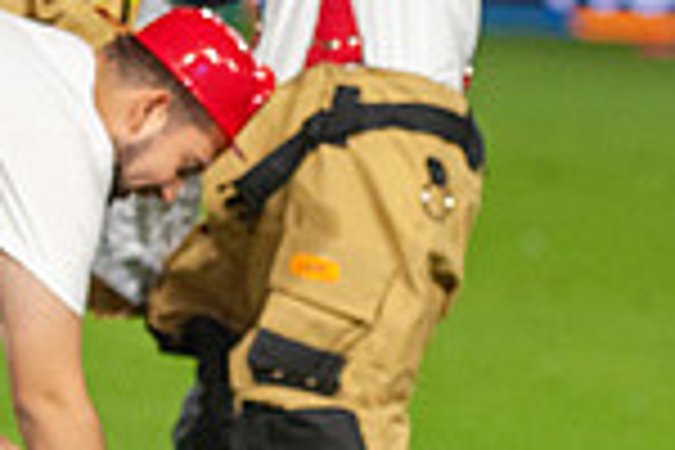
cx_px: 256
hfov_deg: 4.1
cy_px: 112
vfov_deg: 2.7
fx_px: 9449
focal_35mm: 504
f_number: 2.8
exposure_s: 1/2500
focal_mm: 130
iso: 3200
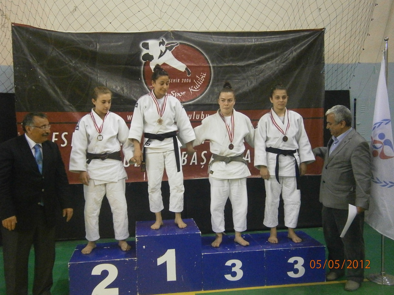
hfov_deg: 51.4
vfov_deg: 39.7
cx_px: 197
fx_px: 410
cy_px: 148
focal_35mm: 36
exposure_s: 1/50
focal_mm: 6.4
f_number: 3.1
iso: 800
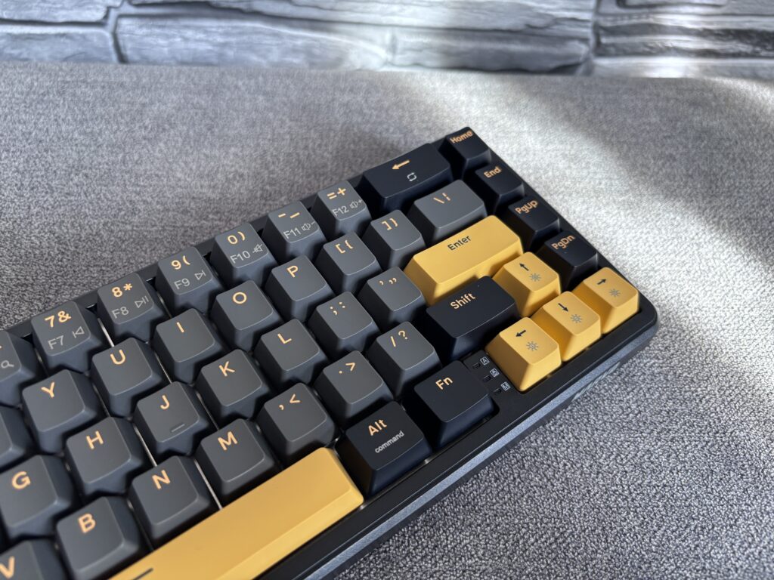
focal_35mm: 26
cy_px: 290
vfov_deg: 53.1
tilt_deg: -50.7
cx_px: 387
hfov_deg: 67.3
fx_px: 581
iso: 125
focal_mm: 5.96
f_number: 1.6
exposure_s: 1/71
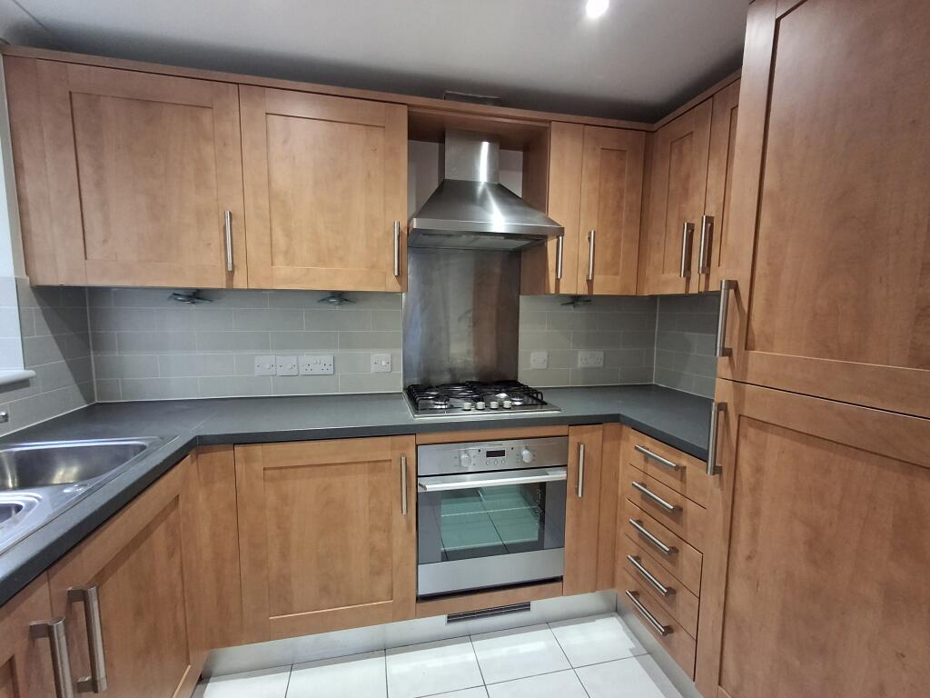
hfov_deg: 94.5
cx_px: 465
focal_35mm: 16
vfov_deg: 78.1
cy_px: 349
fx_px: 430
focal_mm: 1.64
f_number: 2.2
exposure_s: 1/50
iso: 160
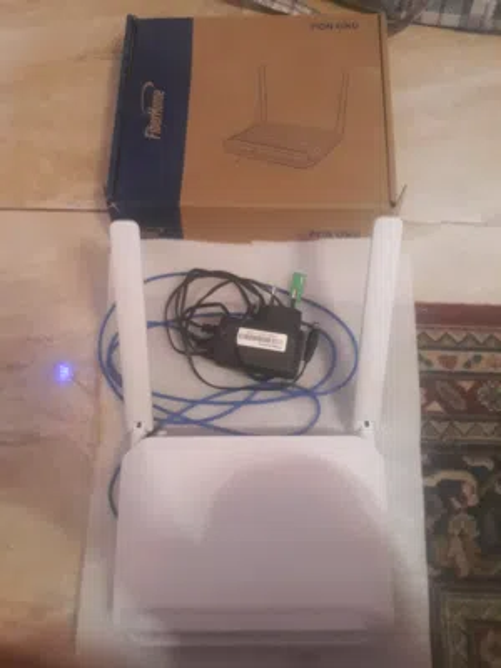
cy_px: 334
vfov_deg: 65.3
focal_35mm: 27
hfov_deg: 51.4
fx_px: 521
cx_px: 250
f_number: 1.7
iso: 500
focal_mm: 3.71
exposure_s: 1/25
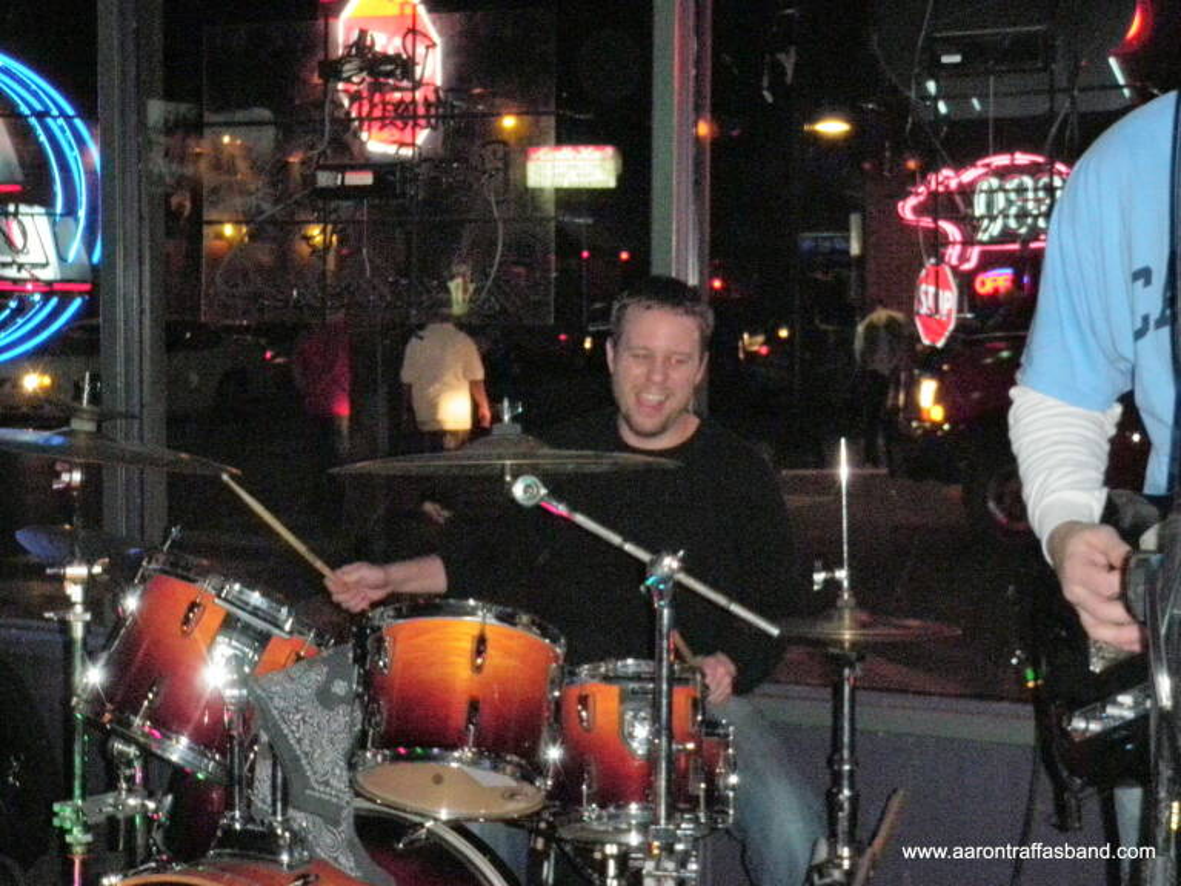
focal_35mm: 57
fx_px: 1945
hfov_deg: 33.8
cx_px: 590
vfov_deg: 25.7
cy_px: 443
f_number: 4.5
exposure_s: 1/50
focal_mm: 10.34
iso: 800
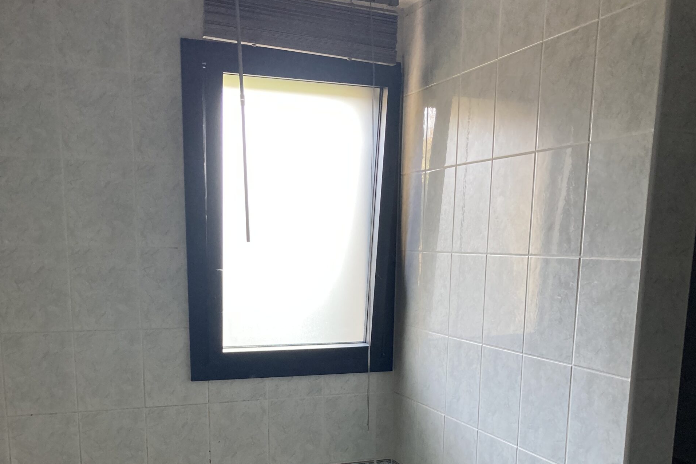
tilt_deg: -9.6
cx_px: 347
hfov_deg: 49.6
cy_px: 393
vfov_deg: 32.9
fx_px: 754
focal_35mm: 39
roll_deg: -2.3
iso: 125
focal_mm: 3.99
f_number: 1.8
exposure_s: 1/60
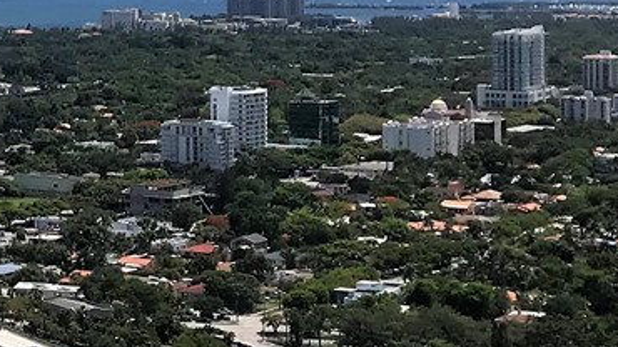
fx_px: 2163
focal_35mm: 132
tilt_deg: +1.8
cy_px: -75
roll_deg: -0.1
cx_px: -453
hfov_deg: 14.5
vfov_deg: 9.1
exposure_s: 1/3831
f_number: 1.8
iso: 20
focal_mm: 3.99
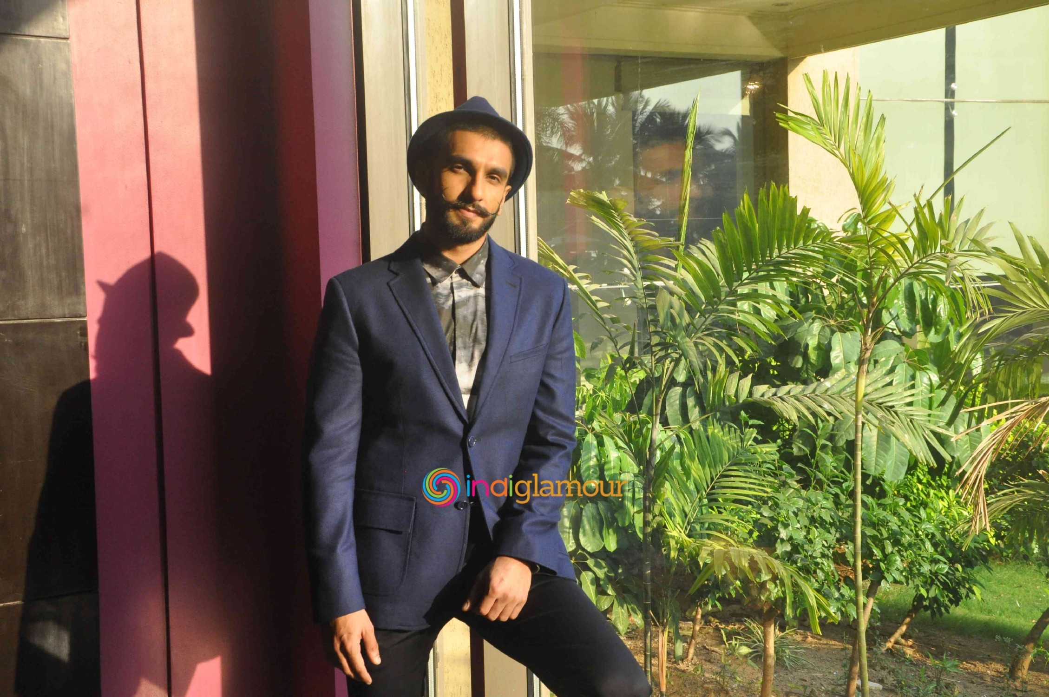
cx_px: 524
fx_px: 1528
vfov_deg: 25.7
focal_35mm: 52
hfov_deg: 37.9
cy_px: 348
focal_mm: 35
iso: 1000
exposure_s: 1/125
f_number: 10
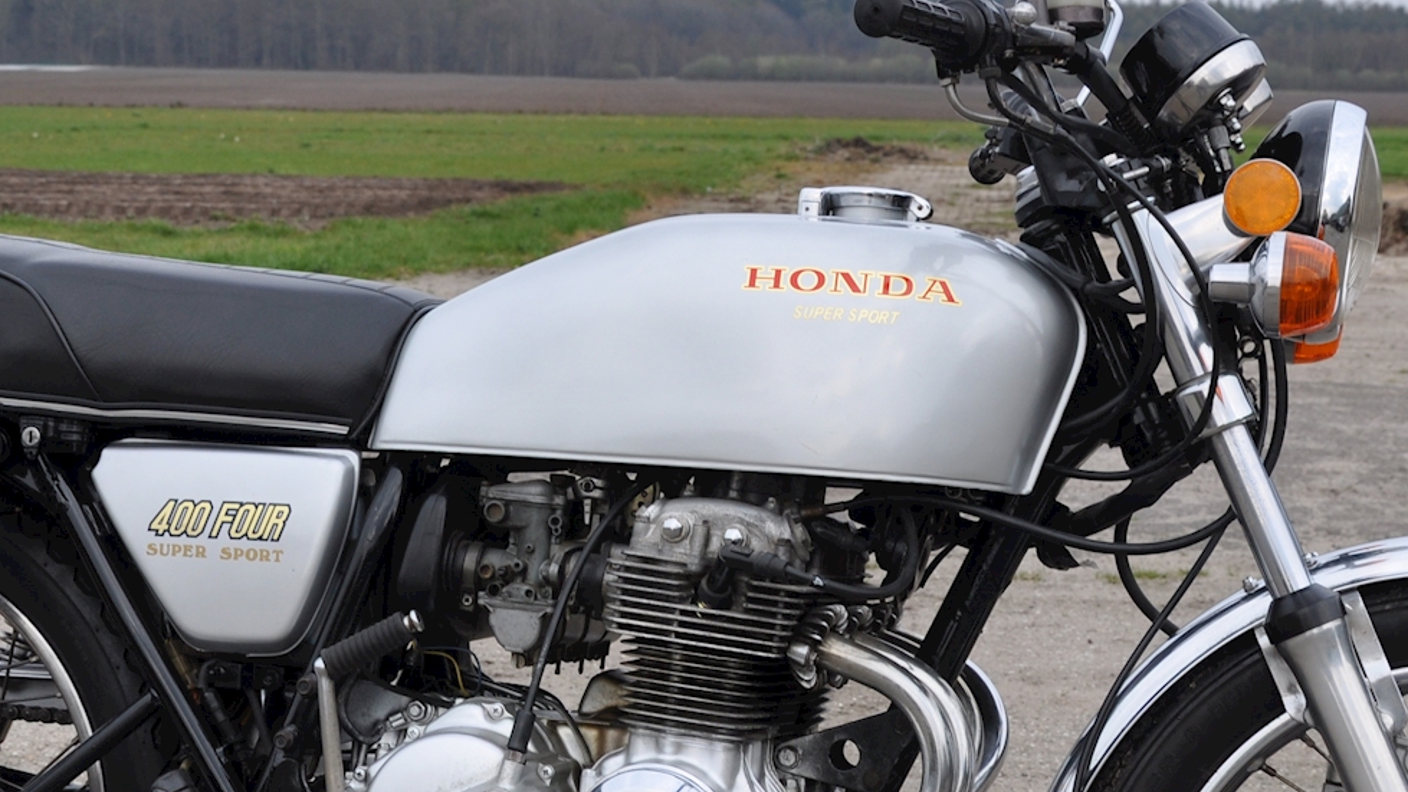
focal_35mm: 80
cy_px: 570
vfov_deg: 15.1
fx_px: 2987
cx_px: 666
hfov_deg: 26.5
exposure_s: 1/200
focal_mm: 26
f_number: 7.1
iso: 200
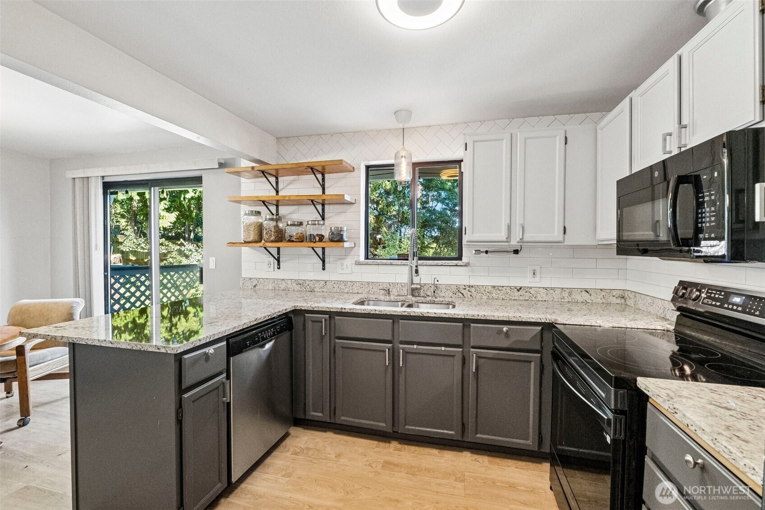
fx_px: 319
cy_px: 255
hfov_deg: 100.4
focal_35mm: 15
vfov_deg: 77.3
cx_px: 382
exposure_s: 1/30
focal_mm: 10
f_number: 9
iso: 2500
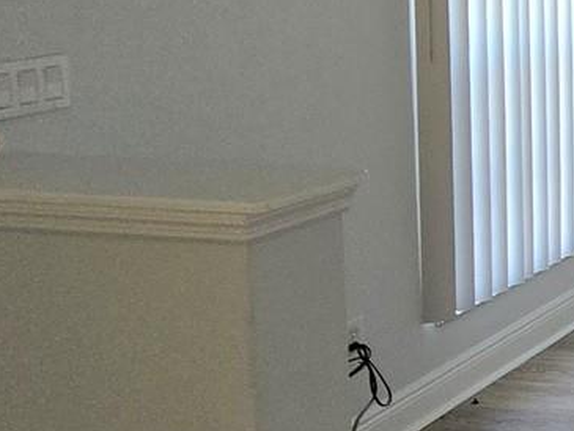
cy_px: -19
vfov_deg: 24.3
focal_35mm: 57
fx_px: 945
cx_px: 1049
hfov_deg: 21.3
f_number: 2.2
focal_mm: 2.2
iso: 250
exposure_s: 1/100
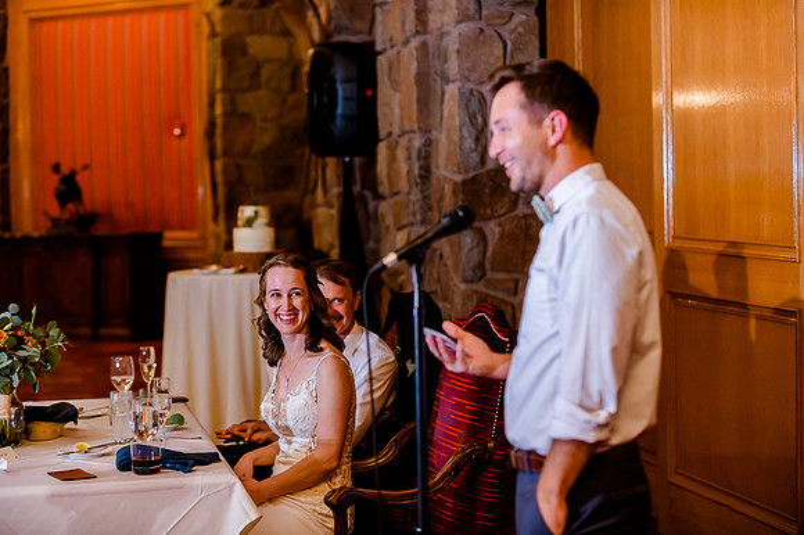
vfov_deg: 16.8
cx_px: 402
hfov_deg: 25.0
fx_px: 1812
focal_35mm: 81
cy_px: 268
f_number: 2.8
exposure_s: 1/320
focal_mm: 80
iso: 3200
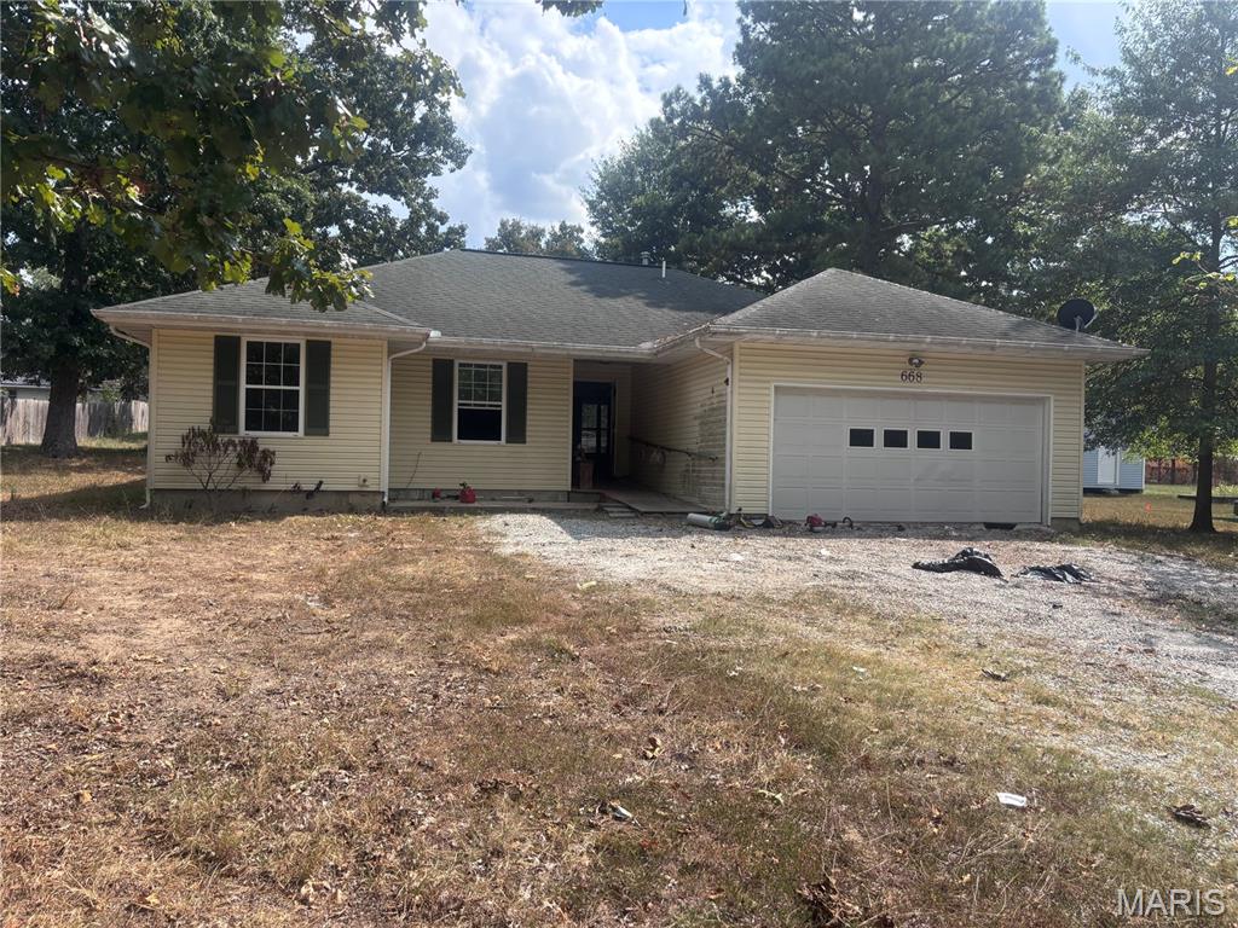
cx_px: 619
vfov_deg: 53.1
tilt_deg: -0.9
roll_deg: -1.1
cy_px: 464
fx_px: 930
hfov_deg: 67.3
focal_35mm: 26
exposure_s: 1/2288
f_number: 1.6
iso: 50
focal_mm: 5.96
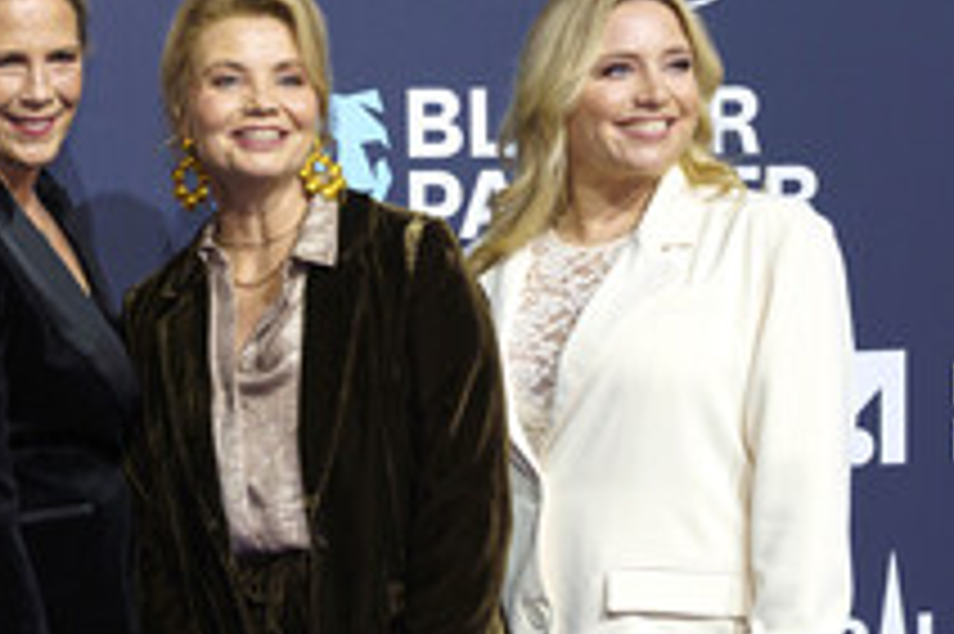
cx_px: 16
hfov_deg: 23.5
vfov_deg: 16.3
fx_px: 2198
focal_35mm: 83
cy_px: 526
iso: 1250
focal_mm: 39
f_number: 5
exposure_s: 1/200
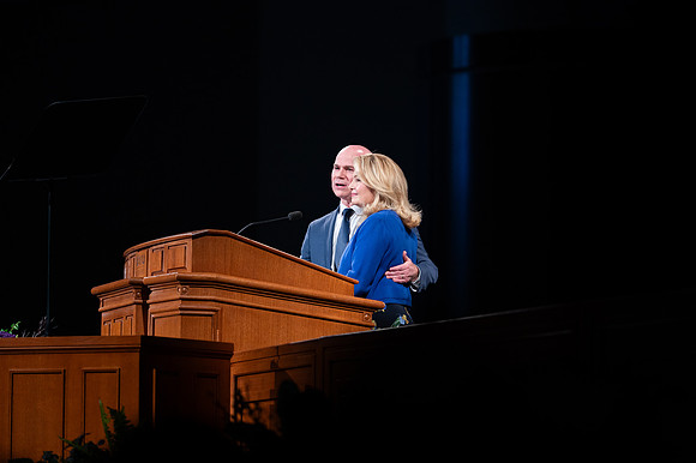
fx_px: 3864
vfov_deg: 6.9
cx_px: 348
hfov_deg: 10.3
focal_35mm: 200
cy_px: 232
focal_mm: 200
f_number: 2.8
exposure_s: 1/250
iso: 1250
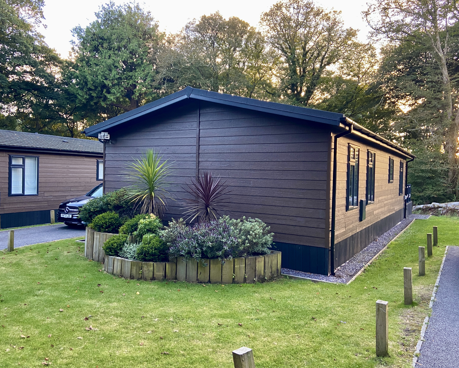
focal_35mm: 28
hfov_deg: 62.2
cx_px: 223
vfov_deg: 51.5
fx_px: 380
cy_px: 185
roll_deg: -0.5
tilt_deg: -0.8
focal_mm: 4.25
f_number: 1.8
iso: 125
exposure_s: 1/96
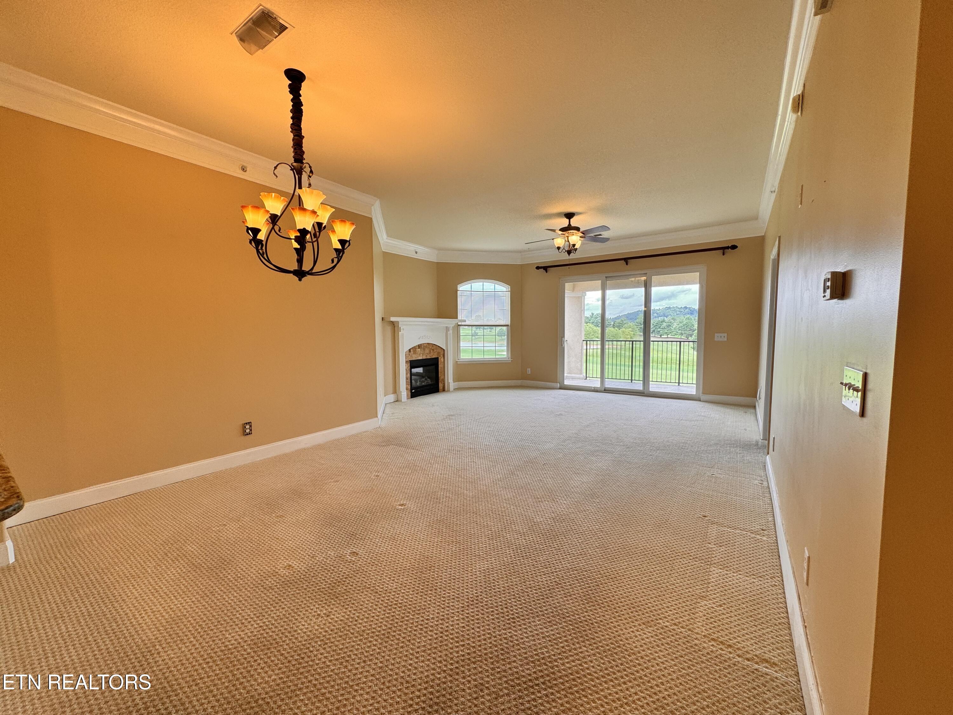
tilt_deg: -3.5
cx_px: 476
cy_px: 358
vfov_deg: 85.7
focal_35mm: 14
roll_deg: +0.0
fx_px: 385
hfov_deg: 102.1
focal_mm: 2.22
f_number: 2.2
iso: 40
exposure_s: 1/124
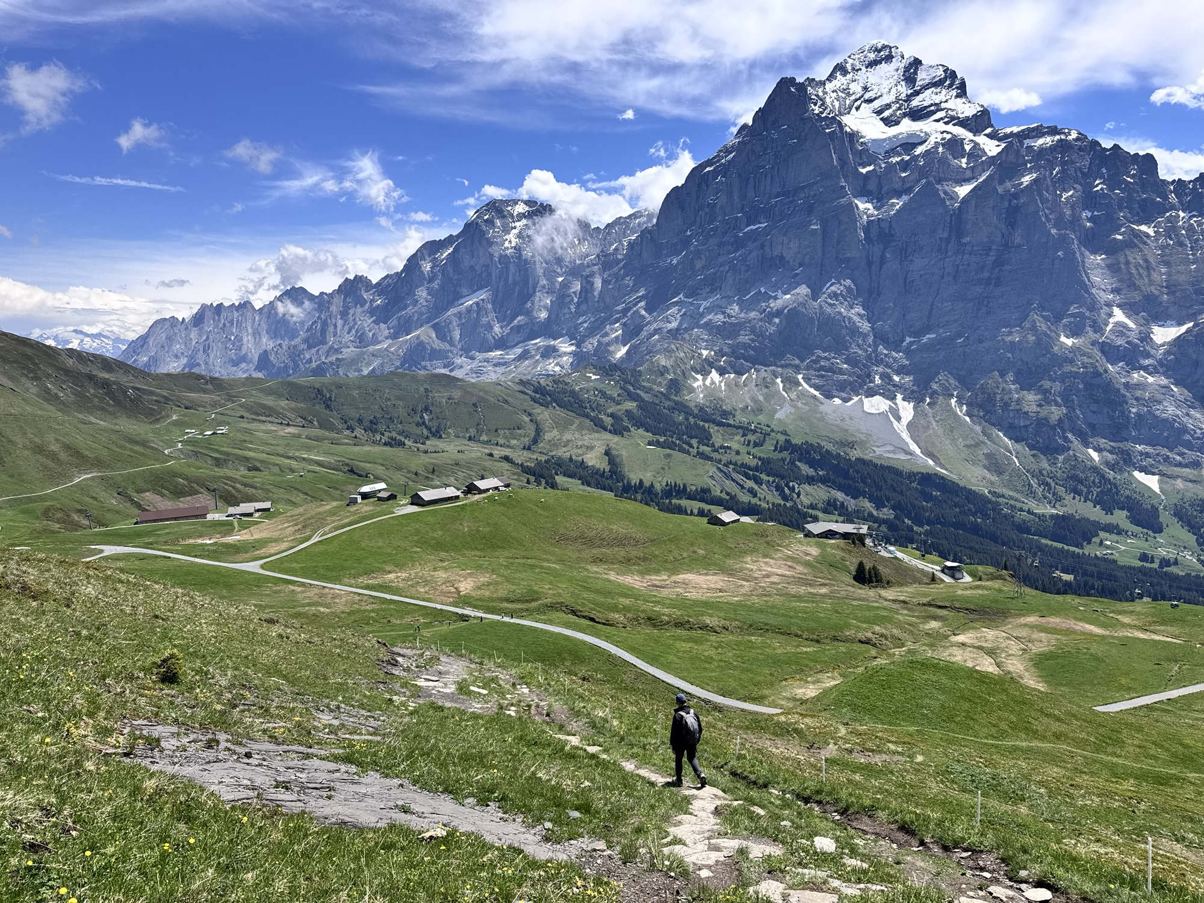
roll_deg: +2.2
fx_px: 835
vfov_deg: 56.8
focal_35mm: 24
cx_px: 602
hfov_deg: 71.6
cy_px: 452
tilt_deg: -6.6
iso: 80
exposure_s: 1/5348
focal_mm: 6.76
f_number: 1.78
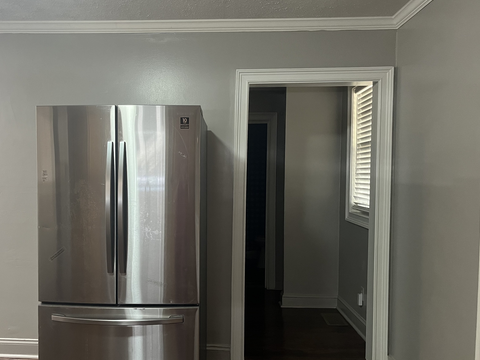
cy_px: 186
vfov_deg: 42.9
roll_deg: +0.3
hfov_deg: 55.1
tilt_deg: -2.6
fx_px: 458
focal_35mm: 33
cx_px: 199
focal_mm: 5.1
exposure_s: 1/60
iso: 320
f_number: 1.6
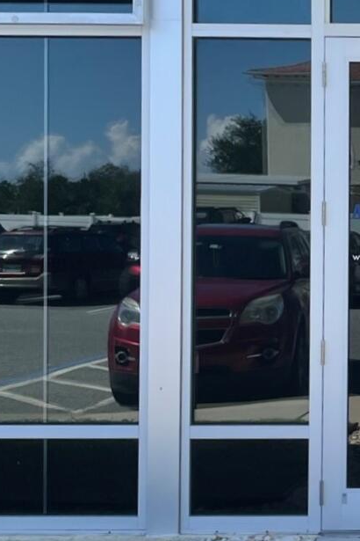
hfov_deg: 14.7
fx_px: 1320
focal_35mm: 88
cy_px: 204
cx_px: 506
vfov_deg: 23.1
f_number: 1.6
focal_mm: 4.2
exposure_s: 1/2212
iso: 32
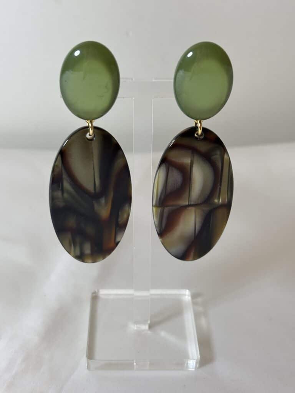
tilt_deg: -30.0
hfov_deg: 28.0
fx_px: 591
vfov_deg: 36.8
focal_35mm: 52
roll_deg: -2.4
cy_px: 196
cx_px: 148
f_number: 1.6
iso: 40
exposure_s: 1/100
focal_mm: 5.96
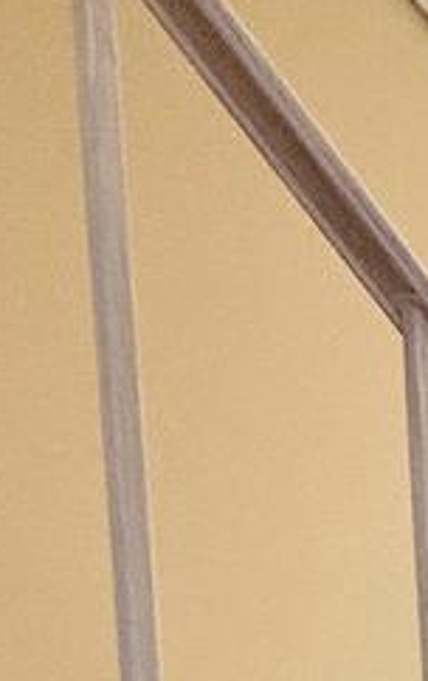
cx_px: 1132
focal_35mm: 94
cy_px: 1157
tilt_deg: -7.7
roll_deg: +0.7
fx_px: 1748
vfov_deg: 18.3
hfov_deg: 11.0
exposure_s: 1/120
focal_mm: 2.22
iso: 64
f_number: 2.2
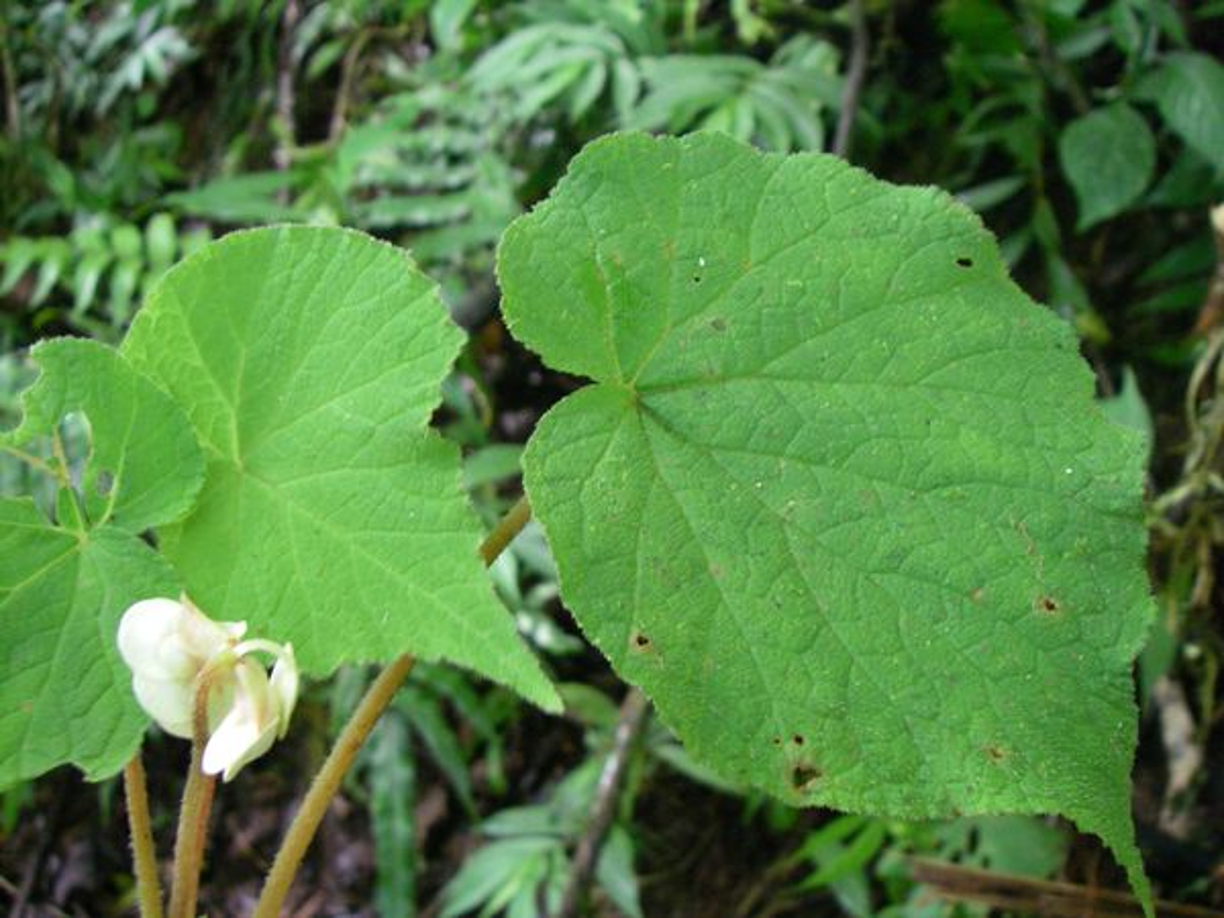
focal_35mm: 38
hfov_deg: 49.0
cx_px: 612
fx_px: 1344
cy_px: 459
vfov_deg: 37.7
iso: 400
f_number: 3.3
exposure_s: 1/25
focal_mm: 6.3
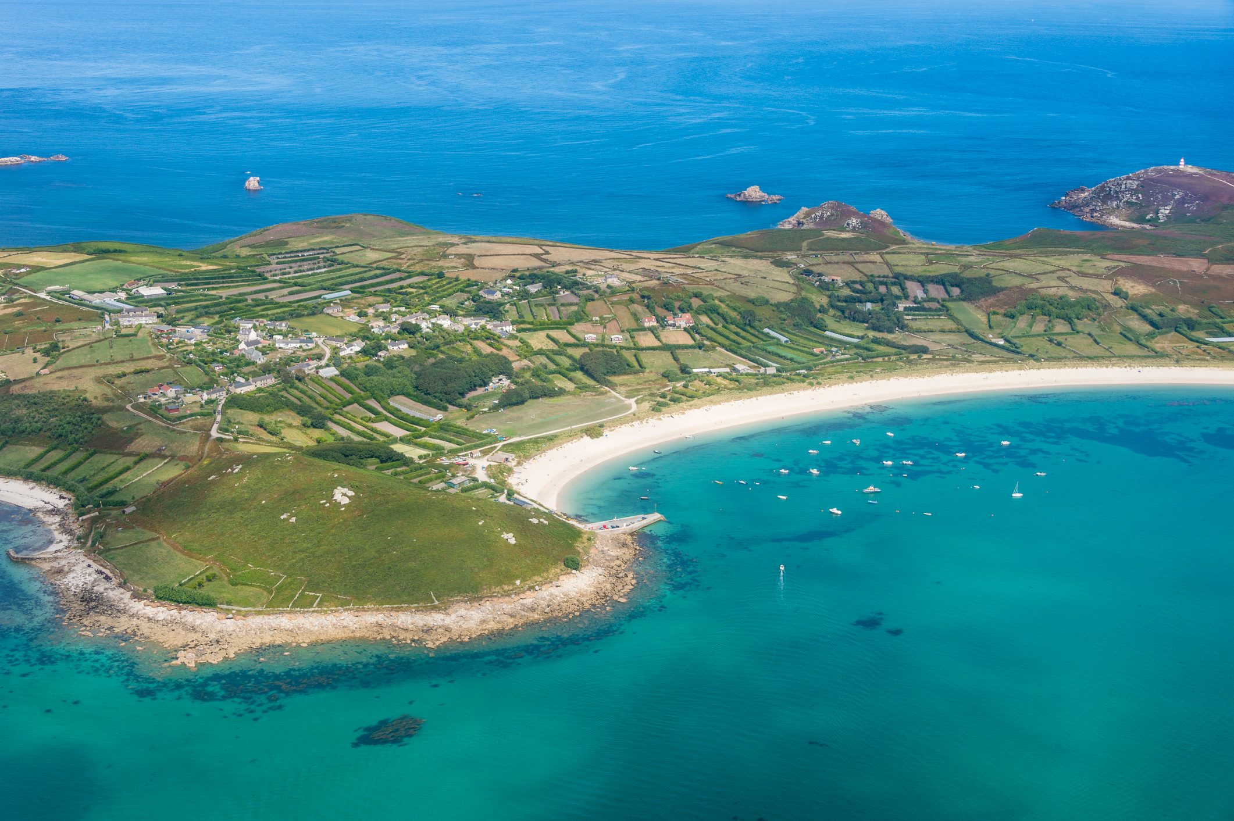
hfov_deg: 41.1
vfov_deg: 28.0
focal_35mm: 48
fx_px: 1644
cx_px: 617
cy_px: 410
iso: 250
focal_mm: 48
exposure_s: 1/320
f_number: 9
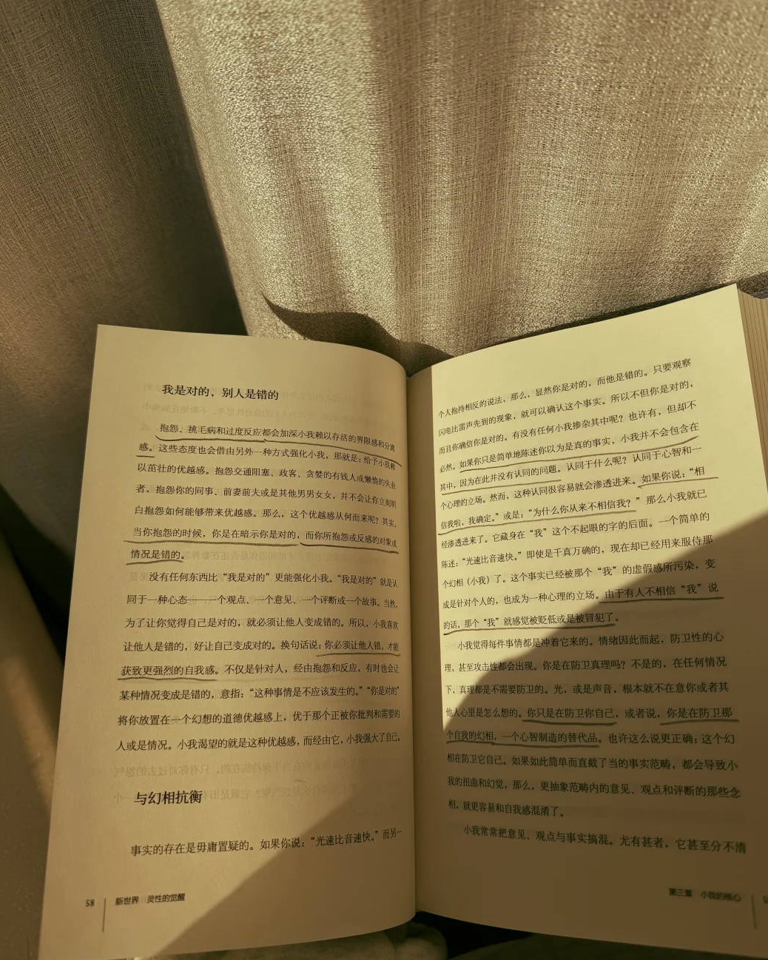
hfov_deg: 54.9
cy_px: 488
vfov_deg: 66.0
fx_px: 739
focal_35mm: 26
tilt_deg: -54.7
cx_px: 397
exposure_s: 1/8130
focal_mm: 6.76
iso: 80
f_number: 1.78
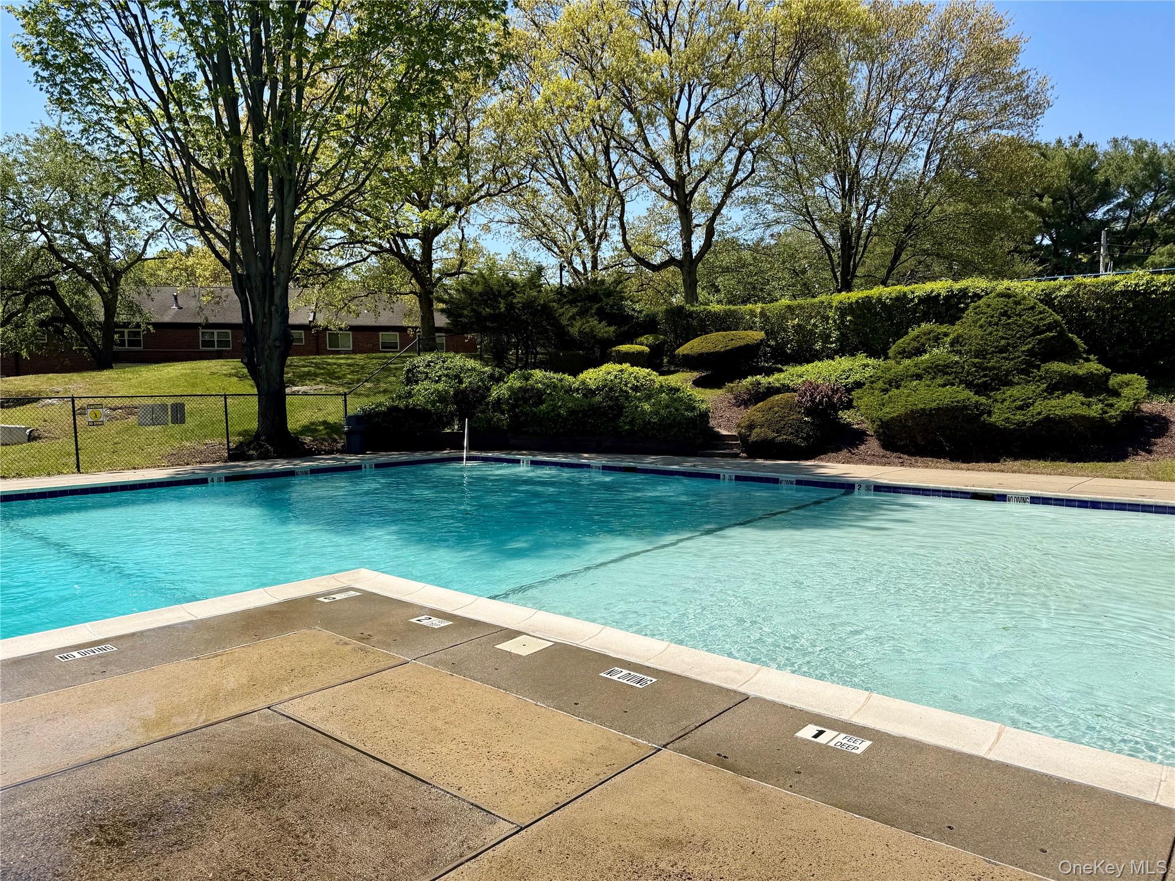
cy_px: 440
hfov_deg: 71.6
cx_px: 588
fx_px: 815
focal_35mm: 24
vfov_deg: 56.8
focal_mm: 6.76
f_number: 1.78
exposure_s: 1/5319
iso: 80
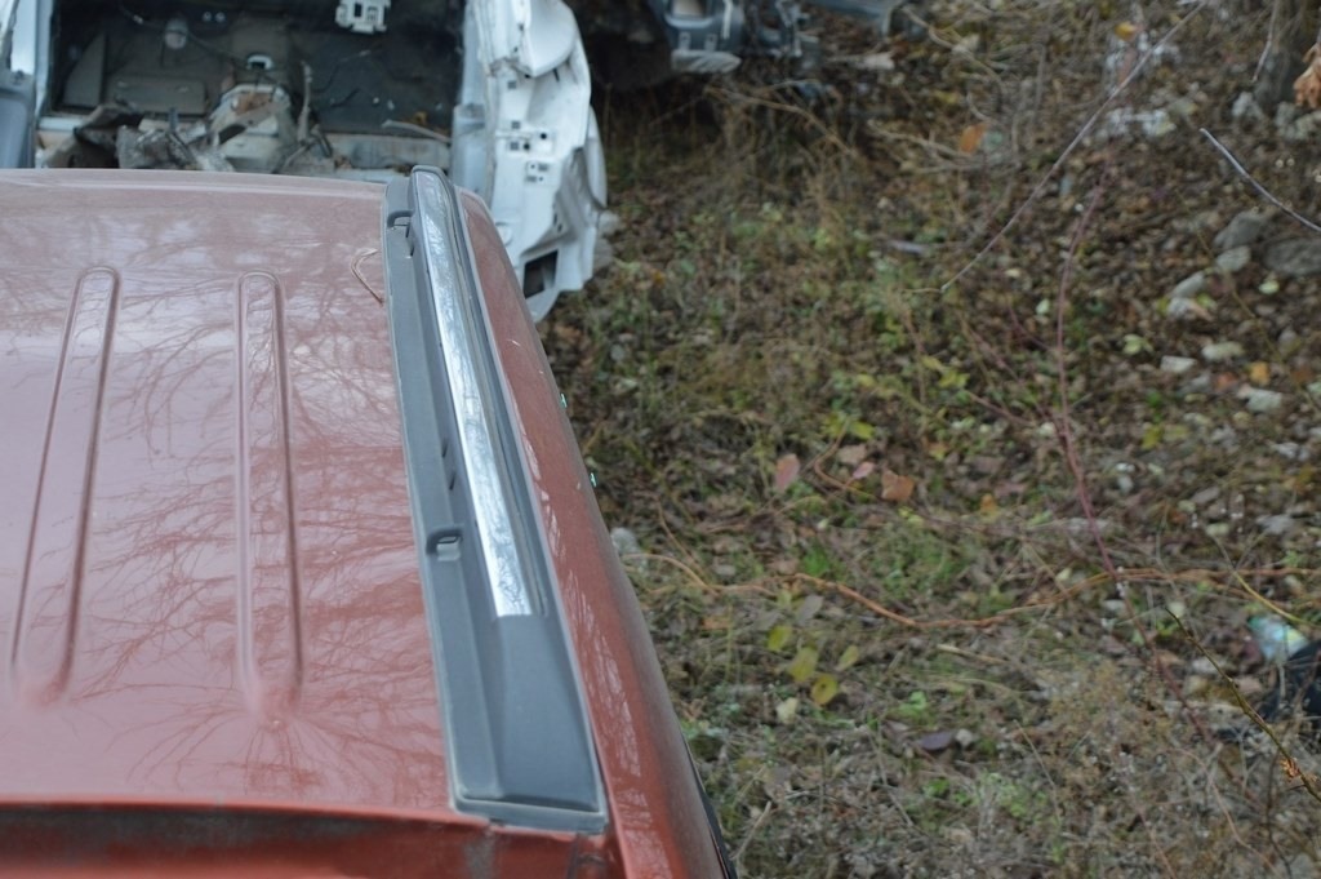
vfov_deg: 18.9
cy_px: 440
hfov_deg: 28.1
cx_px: 660
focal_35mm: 72
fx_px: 2640
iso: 280
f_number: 5.6
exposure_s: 1/125
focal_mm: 48
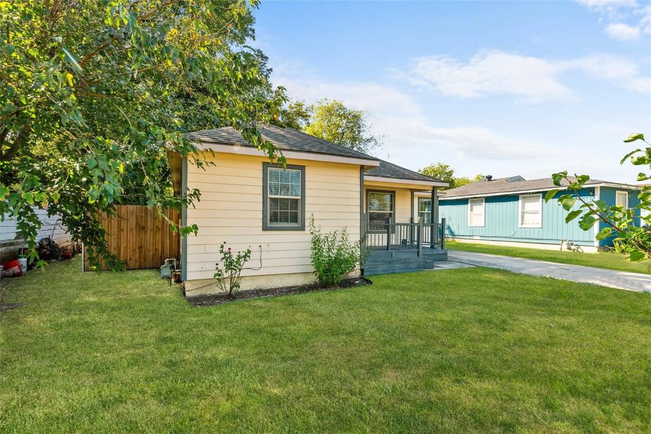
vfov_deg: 73.4
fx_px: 291
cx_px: 326
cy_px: 217
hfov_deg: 96.4
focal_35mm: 16
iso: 640
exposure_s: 1/640
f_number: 9
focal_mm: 16.1
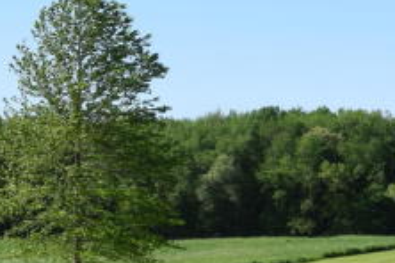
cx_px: 728
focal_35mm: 140
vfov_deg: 9.8
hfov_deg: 13.1
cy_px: 226
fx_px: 1536
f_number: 9
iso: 200
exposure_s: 1/320
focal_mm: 18
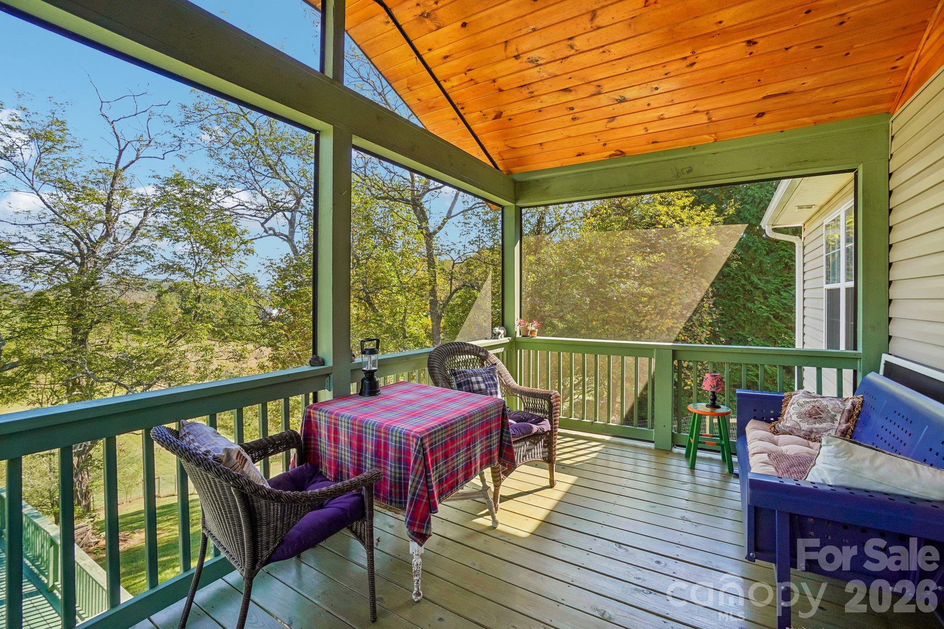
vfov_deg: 77.3
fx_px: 393
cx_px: 472
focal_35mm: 15
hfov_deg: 100.4
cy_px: 314
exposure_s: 1/40
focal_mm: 10
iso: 100
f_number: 8
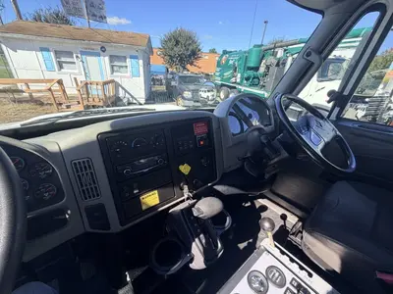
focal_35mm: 14
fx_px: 159
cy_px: 147
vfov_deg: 85.7
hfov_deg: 102.1
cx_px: 196
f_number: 2.2
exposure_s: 1/502
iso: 50
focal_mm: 2.22
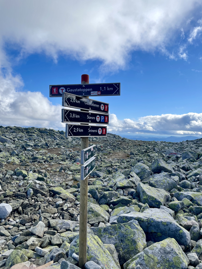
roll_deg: -1.7
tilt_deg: -0.4
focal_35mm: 26
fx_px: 202
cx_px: 101
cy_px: 134
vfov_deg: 67.3
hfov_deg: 53.1
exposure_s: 1/4292
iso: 32
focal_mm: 4.2
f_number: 1.6
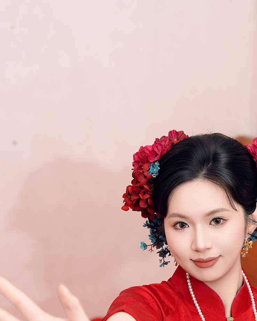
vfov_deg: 18.8
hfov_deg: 15.4
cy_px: 302
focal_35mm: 100
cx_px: 179
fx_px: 951
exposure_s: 1/100
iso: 100
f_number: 3.2
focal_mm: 51
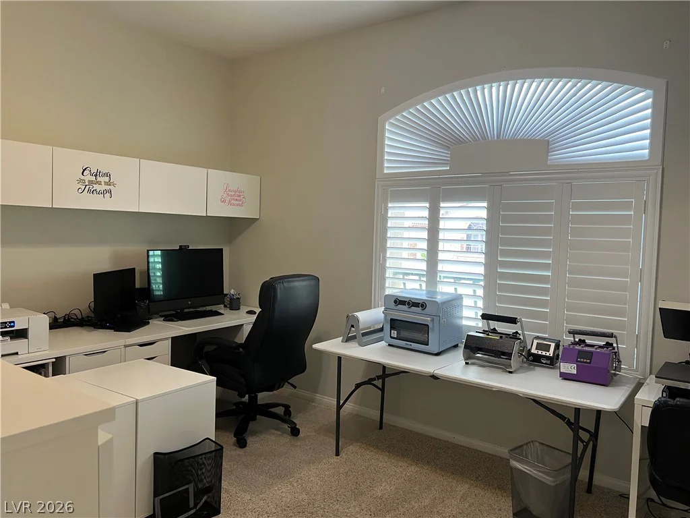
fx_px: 518
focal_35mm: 26
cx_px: 345
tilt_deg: -3.5
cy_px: 259
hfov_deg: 67.3
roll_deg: -1.3
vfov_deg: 53.1
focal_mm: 5.7
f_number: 1.5
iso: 80
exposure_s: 1/60
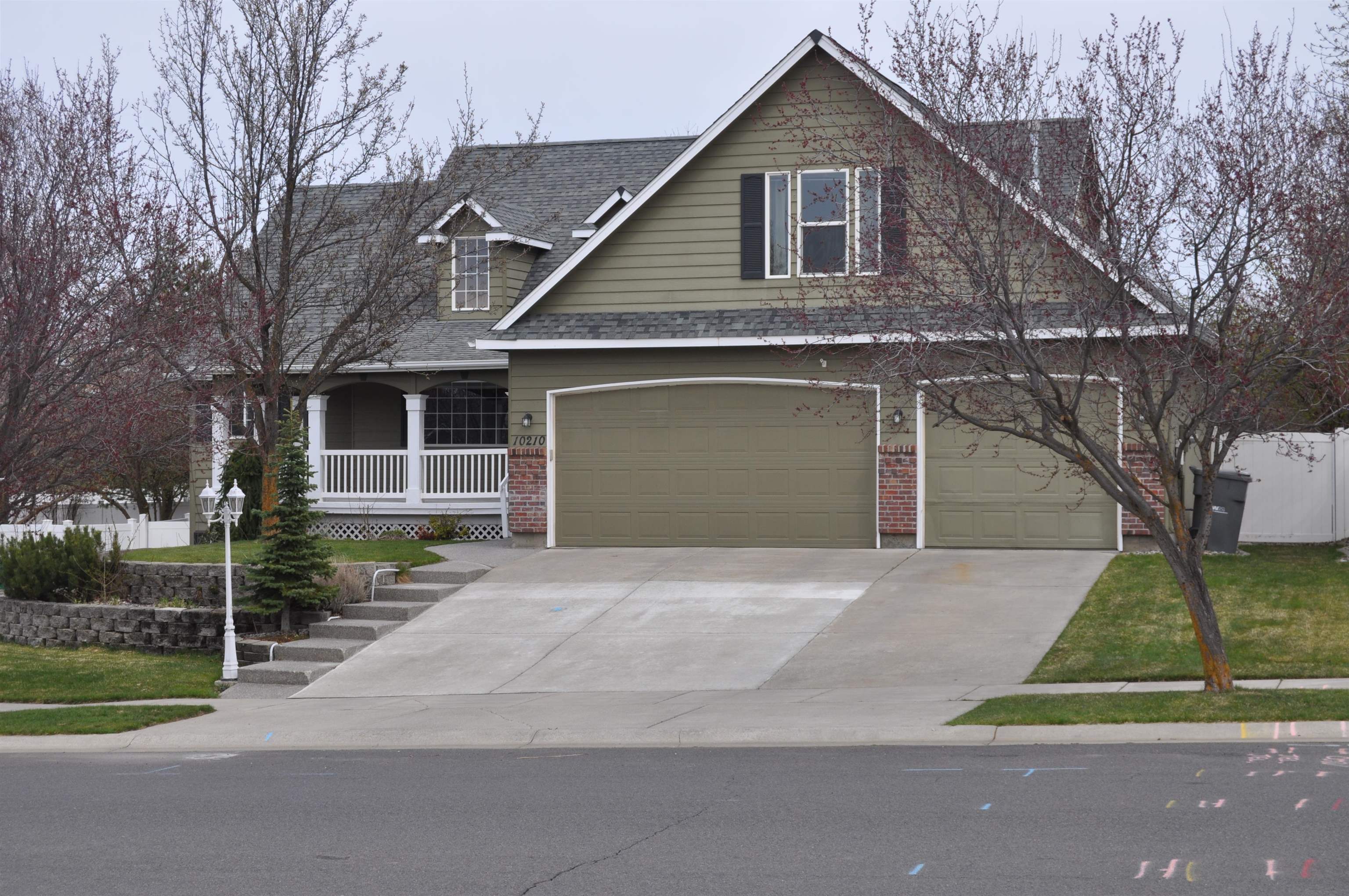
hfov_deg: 33.4
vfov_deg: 22.6
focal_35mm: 60
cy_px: 448
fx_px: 2245
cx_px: 674
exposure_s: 1/350
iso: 200
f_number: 9.5
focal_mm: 40
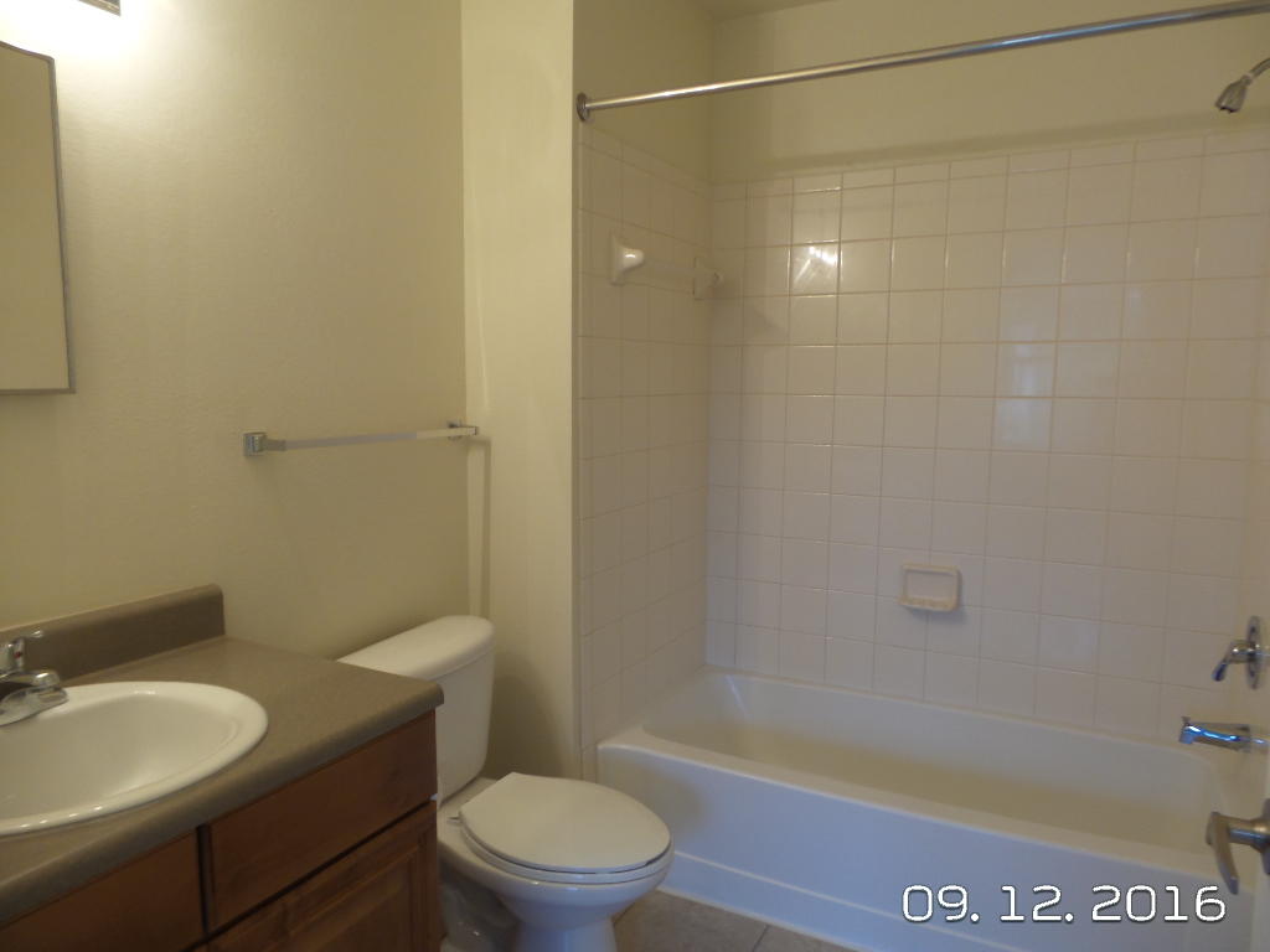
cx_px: 635
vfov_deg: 58.9
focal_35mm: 23
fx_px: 844
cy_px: 476
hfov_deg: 73.9
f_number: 2.8
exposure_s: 1/30
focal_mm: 4.1
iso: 125
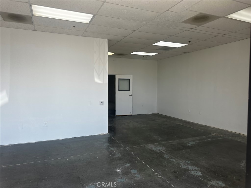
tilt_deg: -3.0
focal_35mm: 24
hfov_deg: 71.6
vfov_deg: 56.8
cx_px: 126
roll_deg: -0.3
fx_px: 174
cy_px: 94
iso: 80
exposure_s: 1/412
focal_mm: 6.86
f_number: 1.78
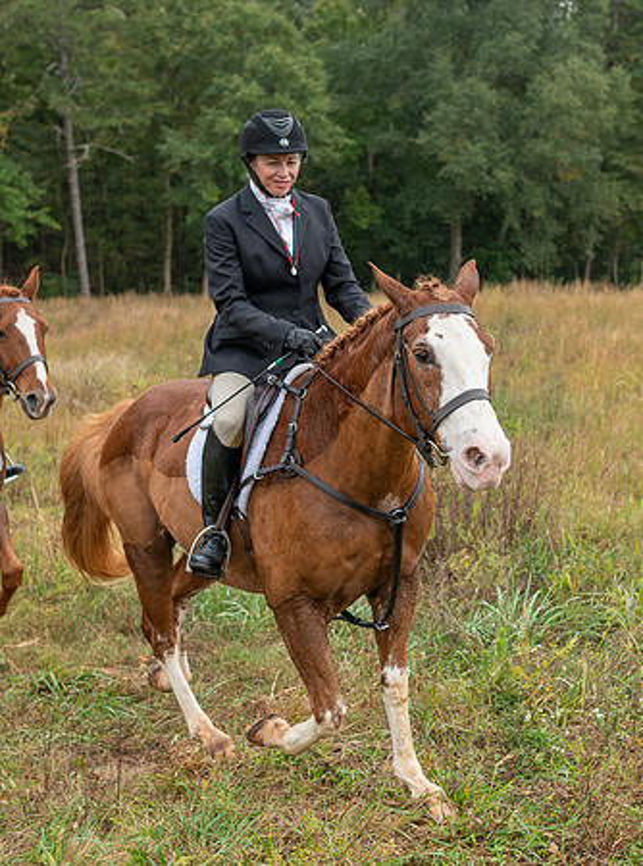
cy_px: 404
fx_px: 1503
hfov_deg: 24.0
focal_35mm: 60
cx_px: 428
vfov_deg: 32.2
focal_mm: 35
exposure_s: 1/500
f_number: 3.5
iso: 200
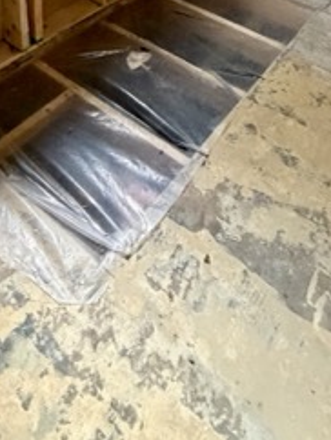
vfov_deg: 36.3
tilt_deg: -17.4
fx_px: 471
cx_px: 186
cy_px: -109
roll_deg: -5.2
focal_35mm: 37
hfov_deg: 38.7
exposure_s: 1/60
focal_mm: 2.22
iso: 800
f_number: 2.2
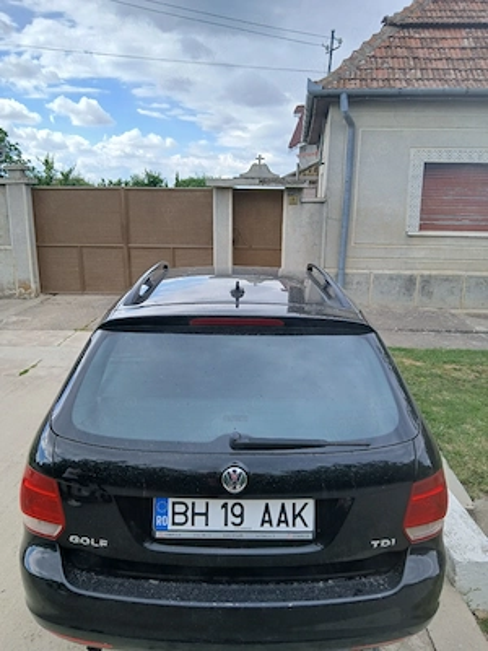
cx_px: 244
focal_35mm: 26
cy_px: 326
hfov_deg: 53.1
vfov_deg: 67.3
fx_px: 489
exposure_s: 1/303
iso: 20
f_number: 1.8
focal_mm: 3.98
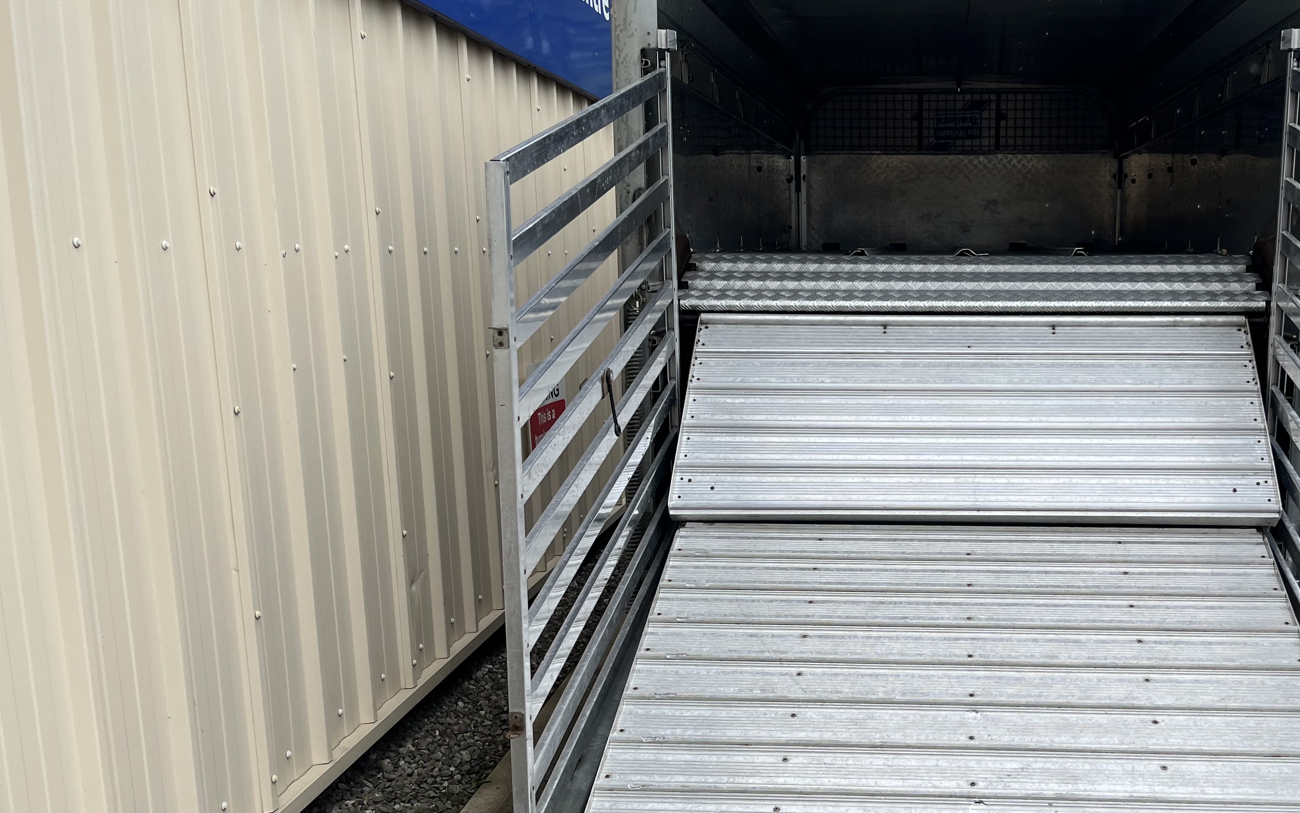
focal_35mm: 38
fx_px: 1346
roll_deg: -0.2
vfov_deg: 33.4
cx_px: 873
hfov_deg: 50.6
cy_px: 504
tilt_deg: -12.5
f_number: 1.6
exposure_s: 1/1802
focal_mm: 5.1
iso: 50
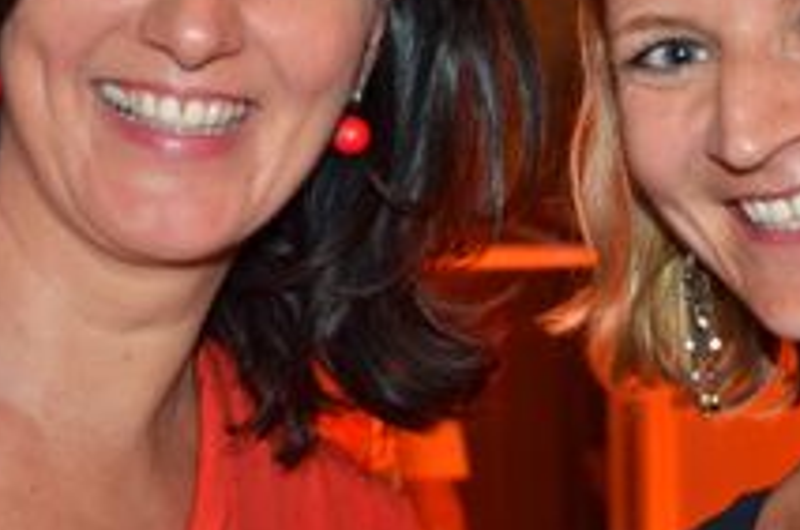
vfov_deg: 12.6
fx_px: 2395
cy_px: 156
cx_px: 601
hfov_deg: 18.8
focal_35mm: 108
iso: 800
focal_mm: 30
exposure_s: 1/60
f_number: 4.2
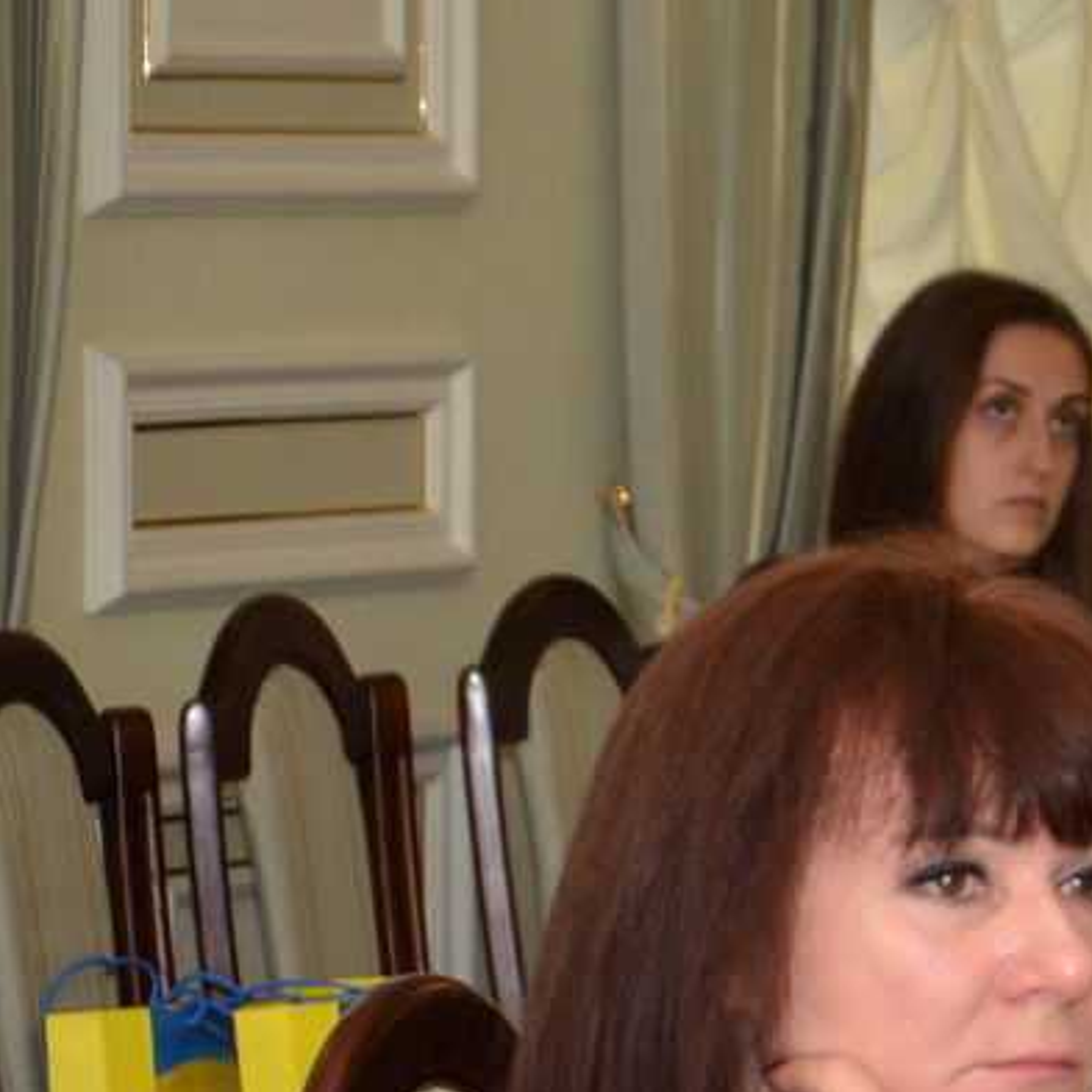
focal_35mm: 299
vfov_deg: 5.9
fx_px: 10671
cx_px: 1717
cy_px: 885
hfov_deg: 5.8
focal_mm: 66
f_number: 5.3
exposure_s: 1/250
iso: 800
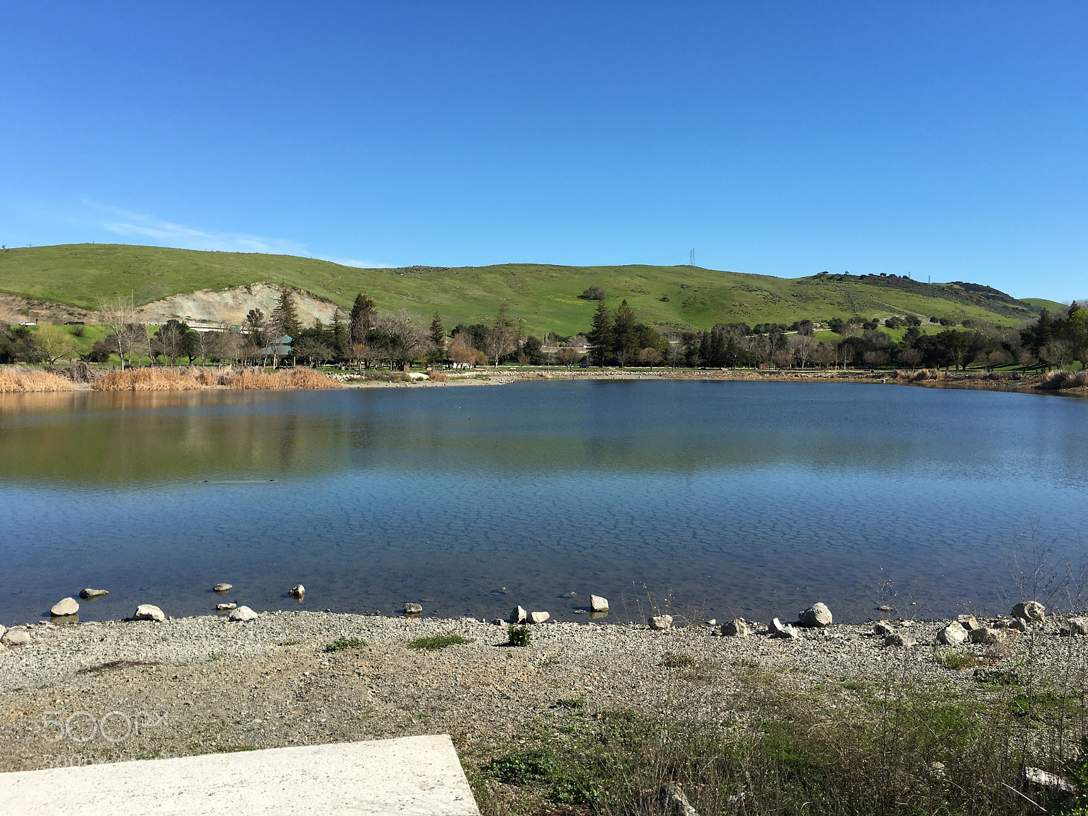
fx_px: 911
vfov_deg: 48.2
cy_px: 408
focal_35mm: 29
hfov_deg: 61.7
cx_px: 544
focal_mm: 4.15
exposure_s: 1/1350
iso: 25
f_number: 2.2
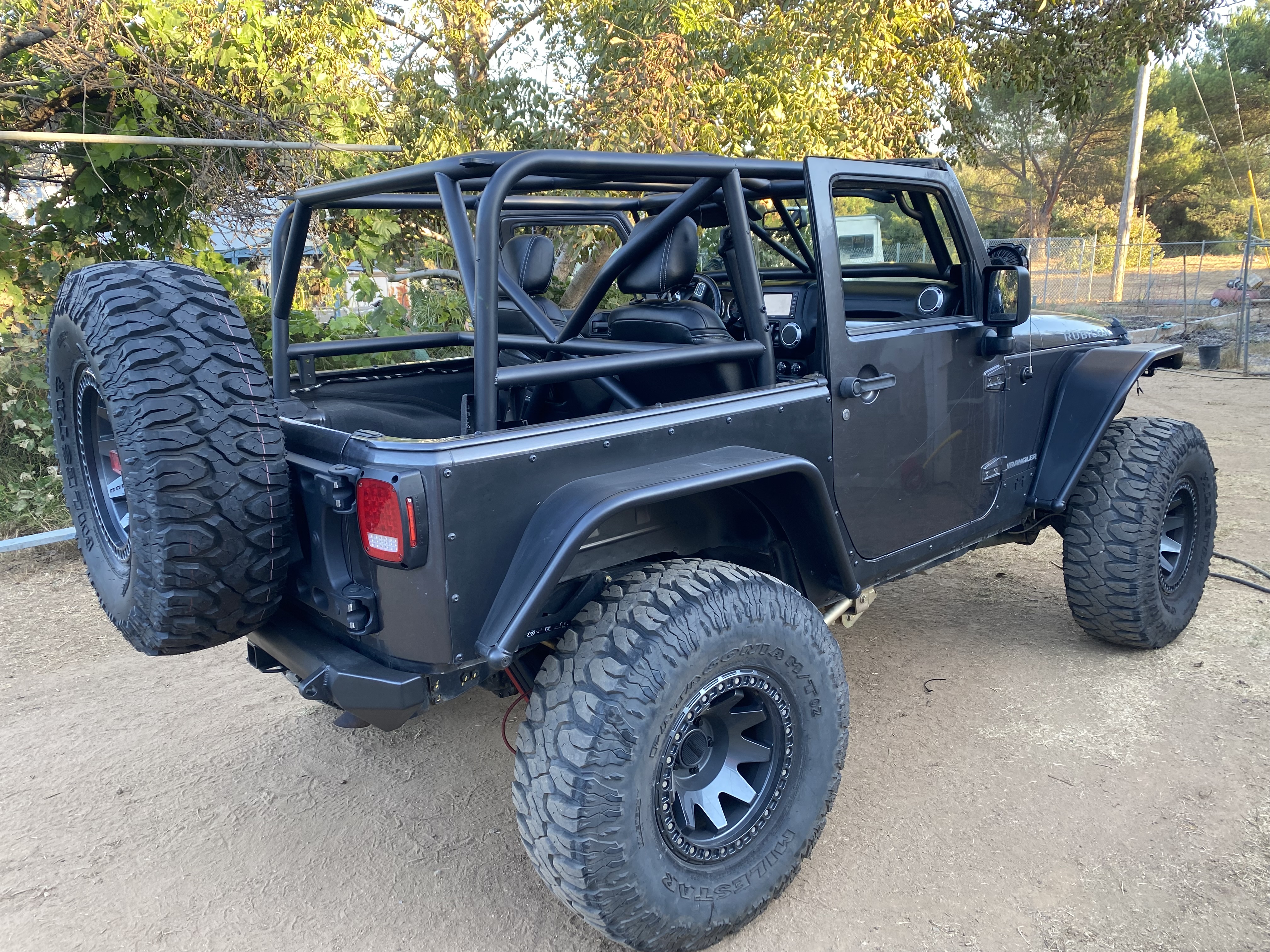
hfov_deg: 67.3
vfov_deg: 53.1
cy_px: 476
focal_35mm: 26
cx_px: 635
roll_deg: +0.5
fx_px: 954
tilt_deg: -16.3
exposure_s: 1/122
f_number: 1.8
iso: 64
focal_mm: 4.25
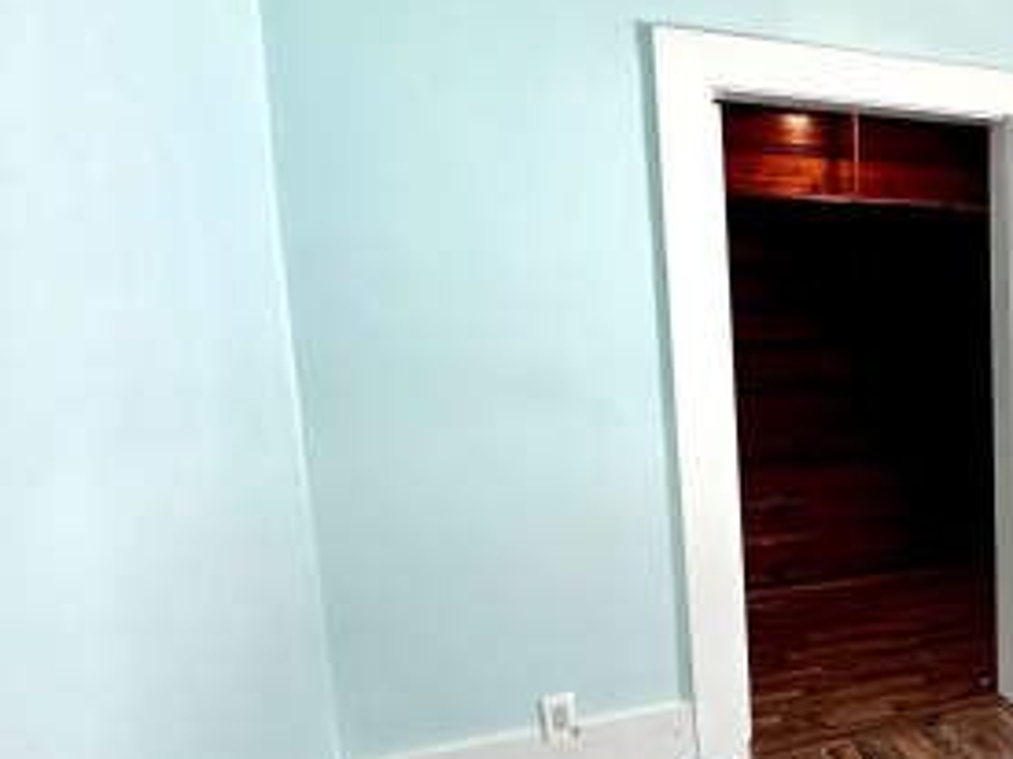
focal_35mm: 34
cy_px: 435
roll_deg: -0.2
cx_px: 1107
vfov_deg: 41.7
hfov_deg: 42.7
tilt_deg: -6.8
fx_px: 995
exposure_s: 1/60
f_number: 2.2
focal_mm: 2.22
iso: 160
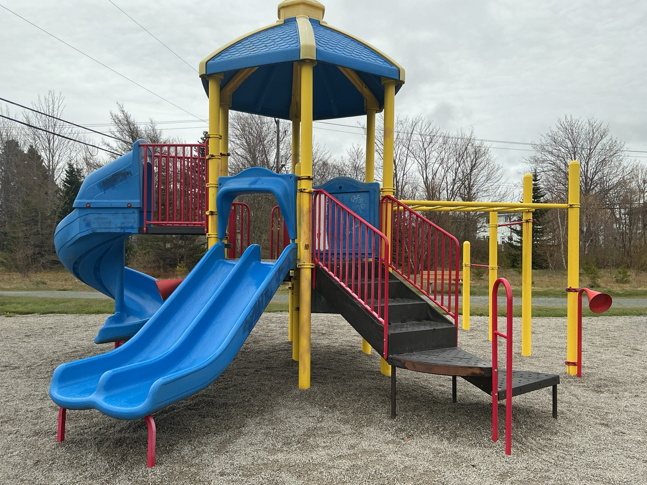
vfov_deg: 48.2
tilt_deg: +1.2
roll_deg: -0.3
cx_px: 324
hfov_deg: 61.7
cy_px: 242
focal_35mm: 29
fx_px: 542
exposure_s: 1/1577
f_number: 1.8
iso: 25
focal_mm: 3
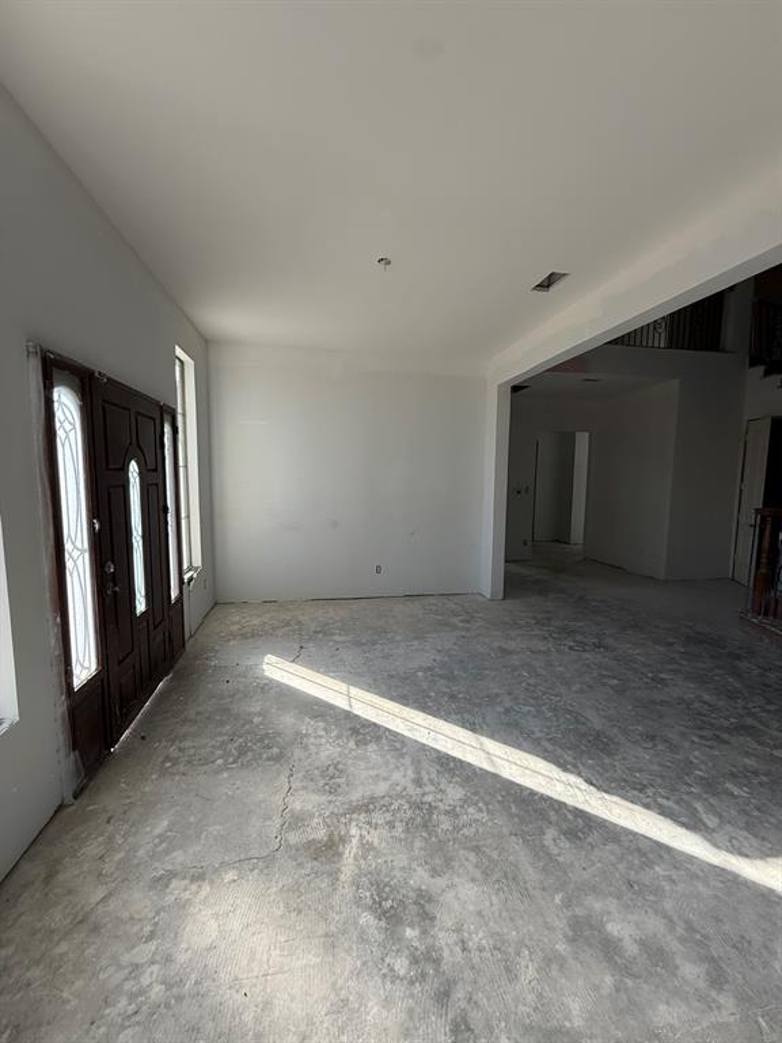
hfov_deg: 85.7
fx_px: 422
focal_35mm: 14
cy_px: 522
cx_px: 391
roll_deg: -1.3
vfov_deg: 102.1
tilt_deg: -3.4
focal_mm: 2.22
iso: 50
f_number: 2.2
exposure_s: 1/251
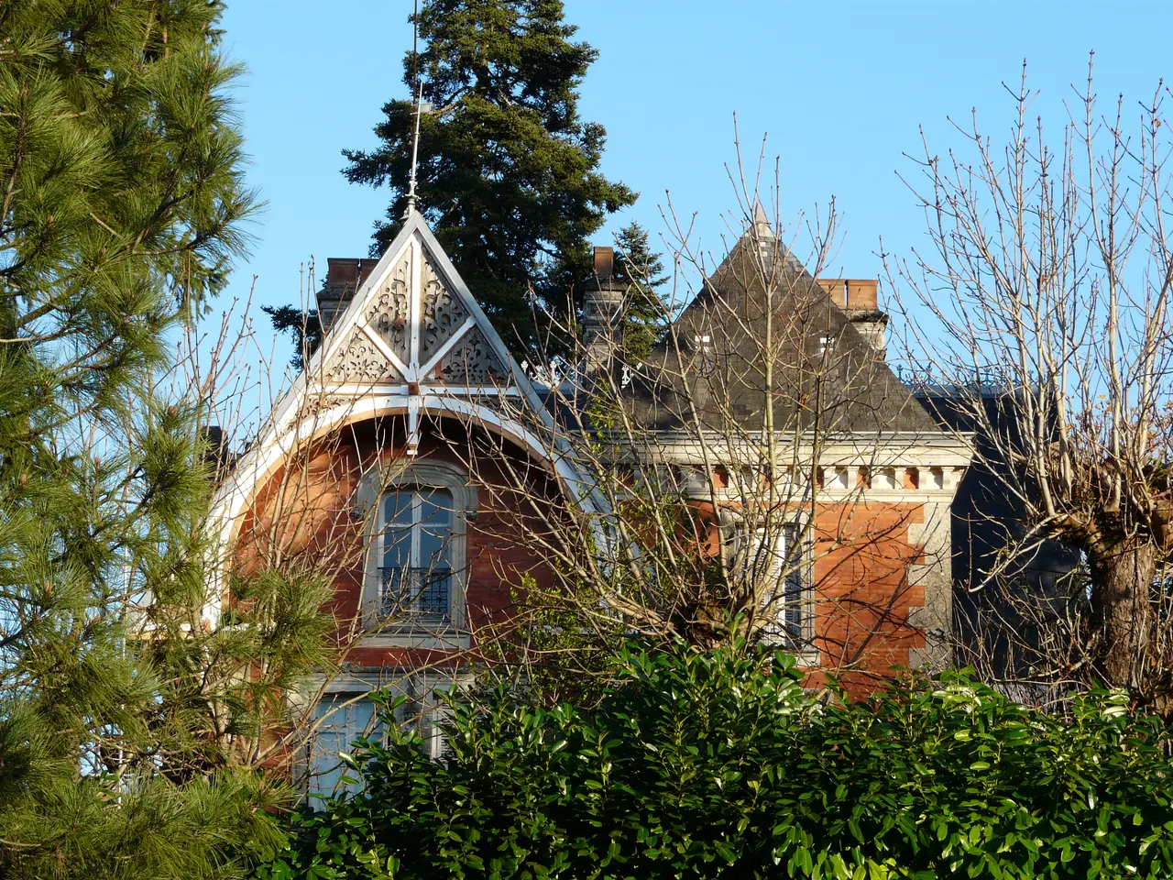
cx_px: 586
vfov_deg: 14.0
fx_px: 3592
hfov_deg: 18.5
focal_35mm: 106
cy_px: 440
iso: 100
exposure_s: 1/200
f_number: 5.6
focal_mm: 17.5
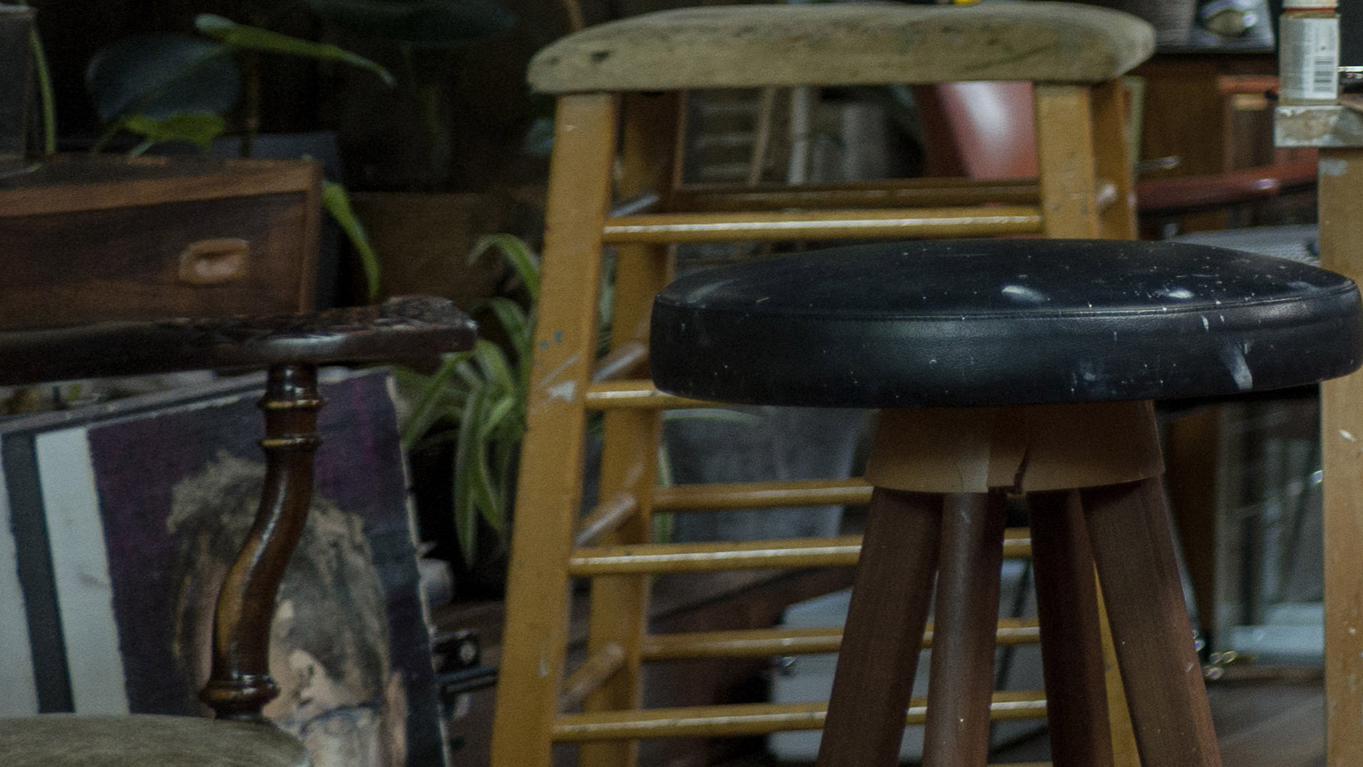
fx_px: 5494
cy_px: -342
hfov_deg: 11.3
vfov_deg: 7.9
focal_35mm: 152
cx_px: 3467
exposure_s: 1/125
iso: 800
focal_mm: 28
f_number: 1.7
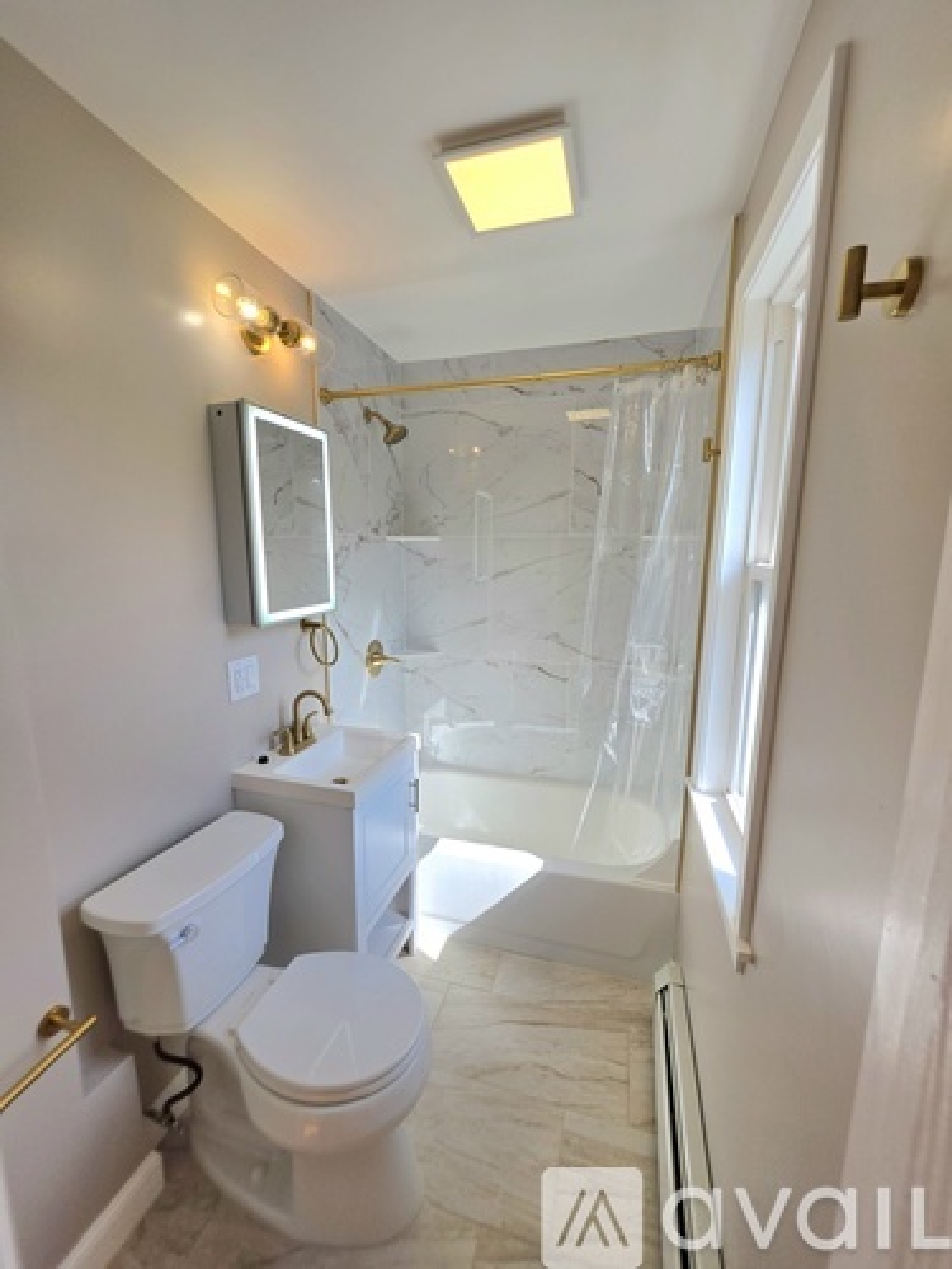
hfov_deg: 89.9
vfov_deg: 106.2
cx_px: 476
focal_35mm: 13
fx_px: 477
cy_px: 634
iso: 32
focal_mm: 2.2
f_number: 1.9
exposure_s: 1/667
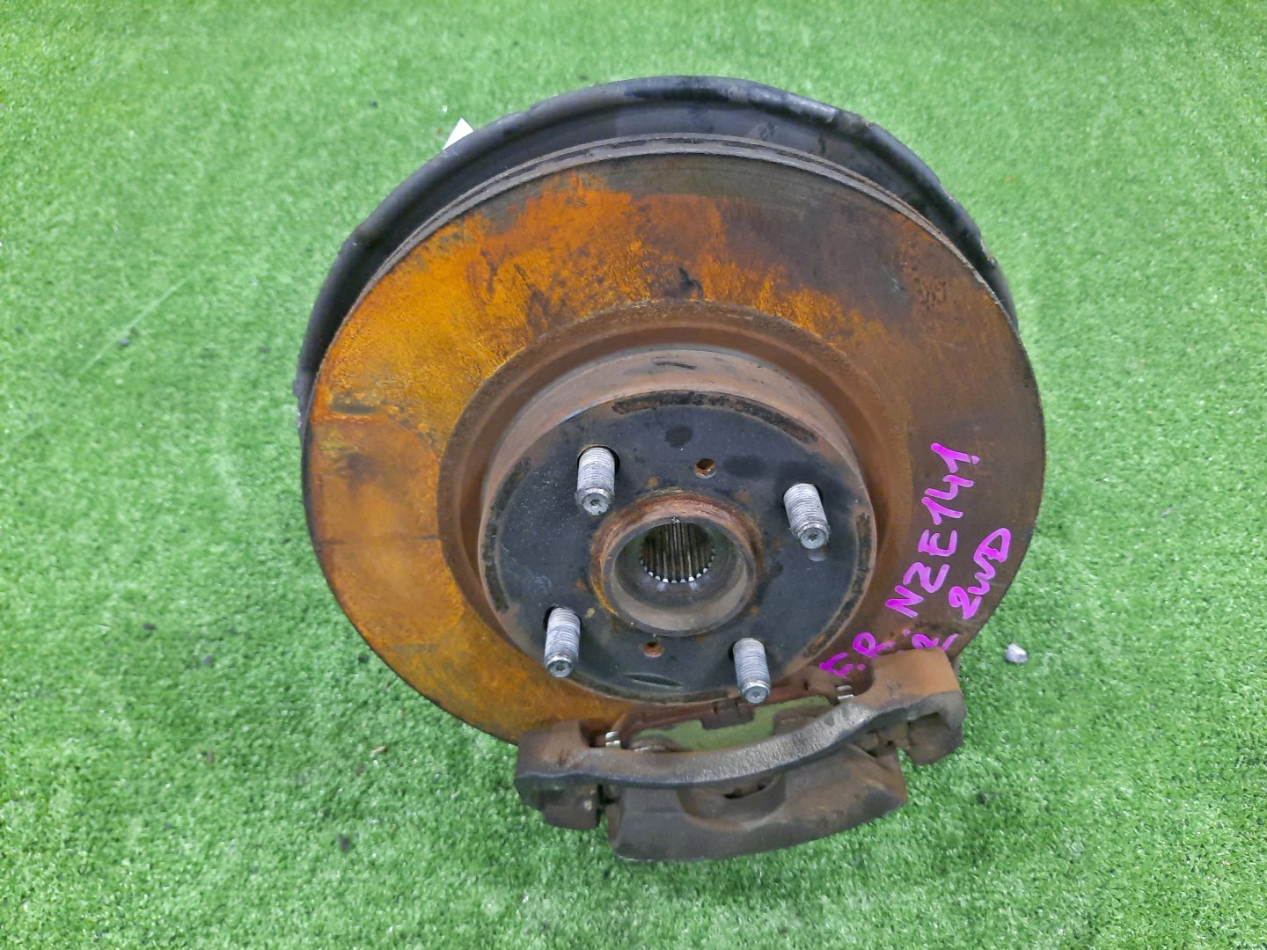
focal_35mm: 25
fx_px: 915
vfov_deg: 54.9
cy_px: 475
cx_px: 634
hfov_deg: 69.4
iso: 523
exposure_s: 1/25
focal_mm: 4.6
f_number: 2
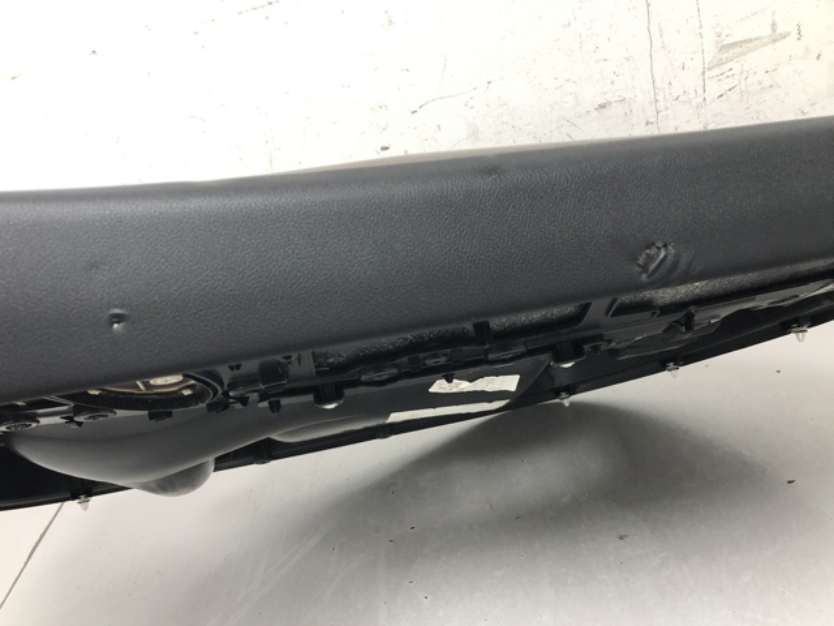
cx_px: 417
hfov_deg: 63.4
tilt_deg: -27.7
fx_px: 675
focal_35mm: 28
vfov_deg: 49.7
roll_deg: +19.8
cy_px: 313
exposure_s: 1/17
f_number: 1.8
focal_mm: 4
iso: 32
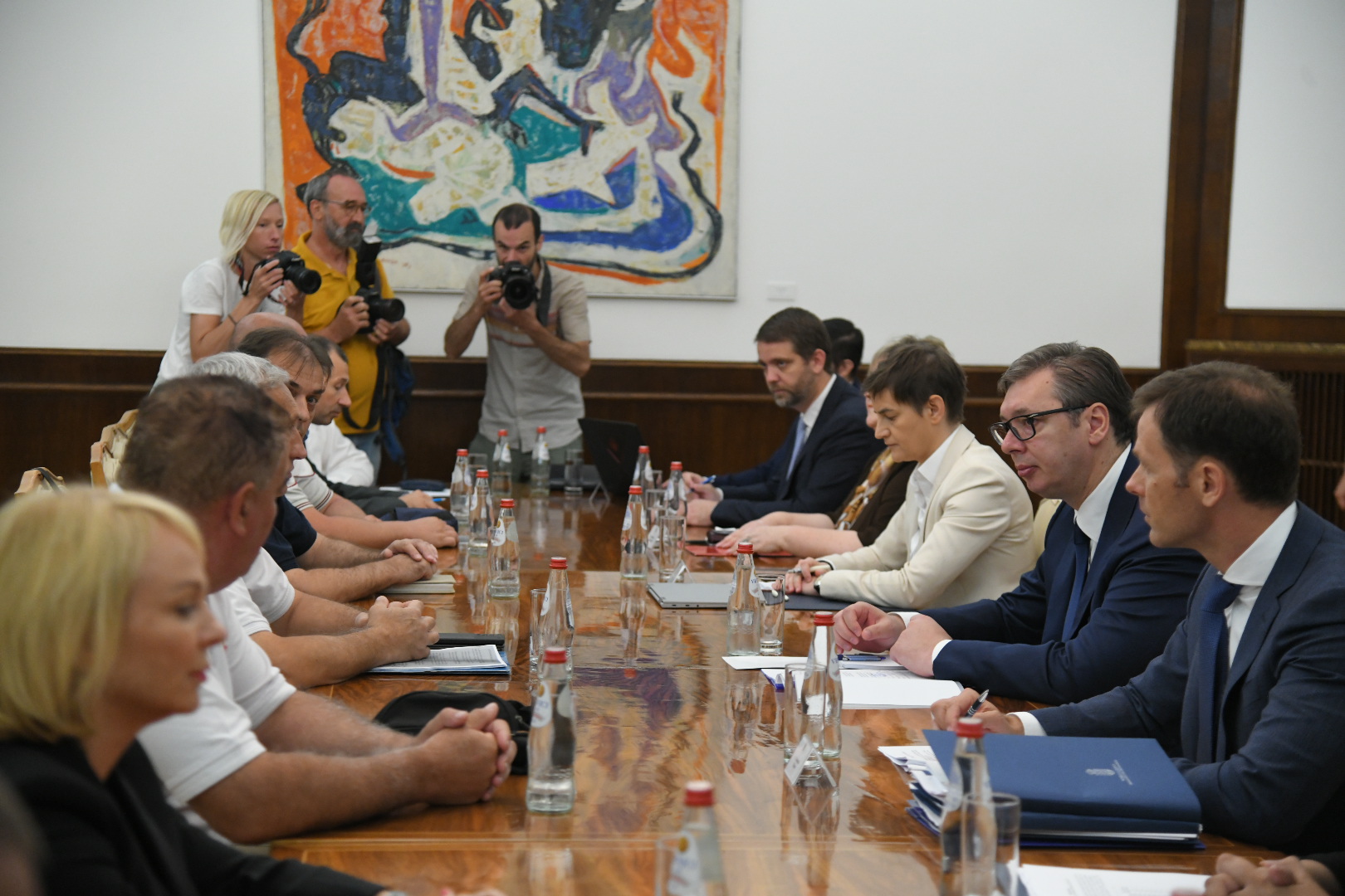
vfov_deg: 19.5
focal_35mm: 70
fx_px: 2615
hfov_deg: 28.8
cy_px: 448
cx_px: 672
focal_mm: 70
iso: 3200
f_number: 4
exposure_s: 1/160
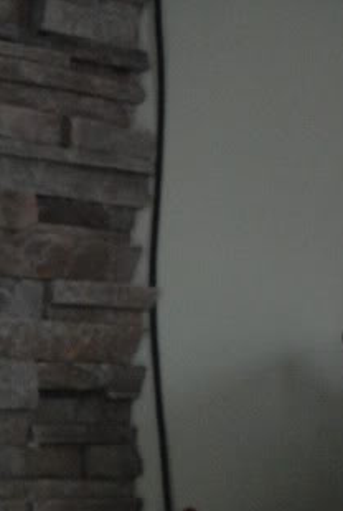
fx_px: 1408
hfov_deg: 13.6
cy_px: 523
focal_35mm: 99
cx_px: -44
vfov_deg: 19.9
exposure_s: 1/6
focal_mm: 20
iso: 1600
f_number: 3.8
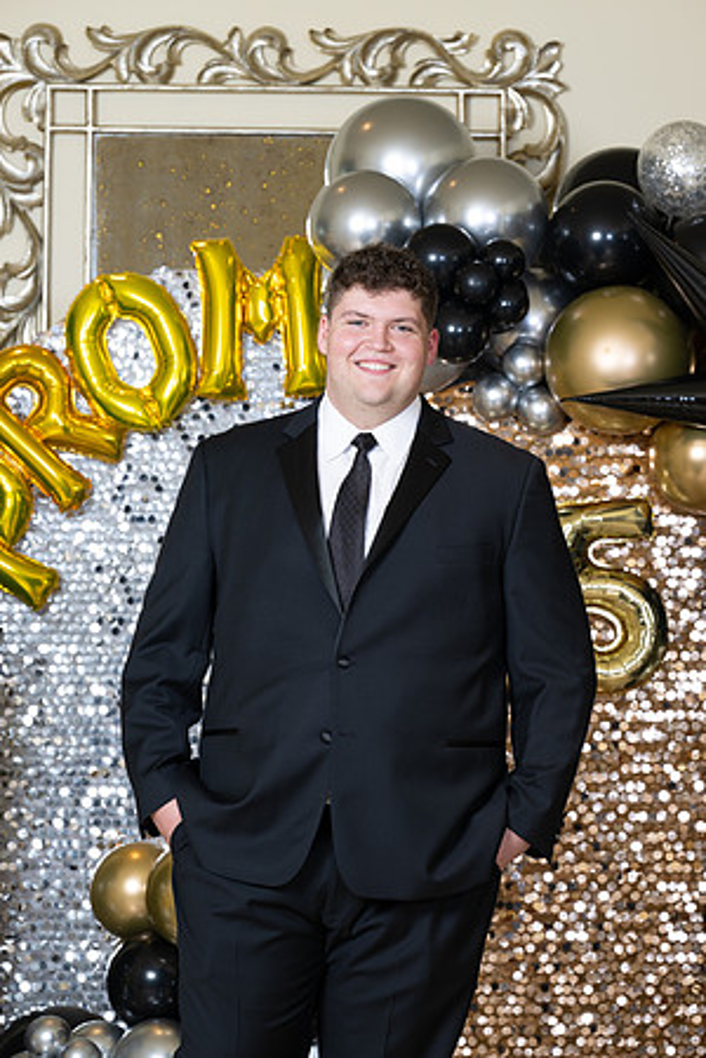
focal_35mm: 155
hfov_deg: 8.9
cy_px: 529
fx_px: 4559
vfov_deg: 13.2
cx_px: 353
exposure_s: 1/100
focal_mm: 155
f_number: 8
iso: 320
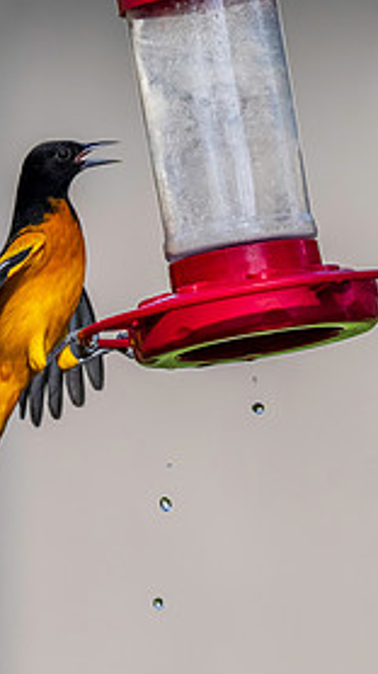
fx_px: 33507
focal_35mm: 1877
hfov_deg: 0.6
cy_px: 151
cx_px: 169
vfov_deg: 1.2
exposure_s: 1/4000
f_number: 7.1
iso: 1000
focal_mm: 600
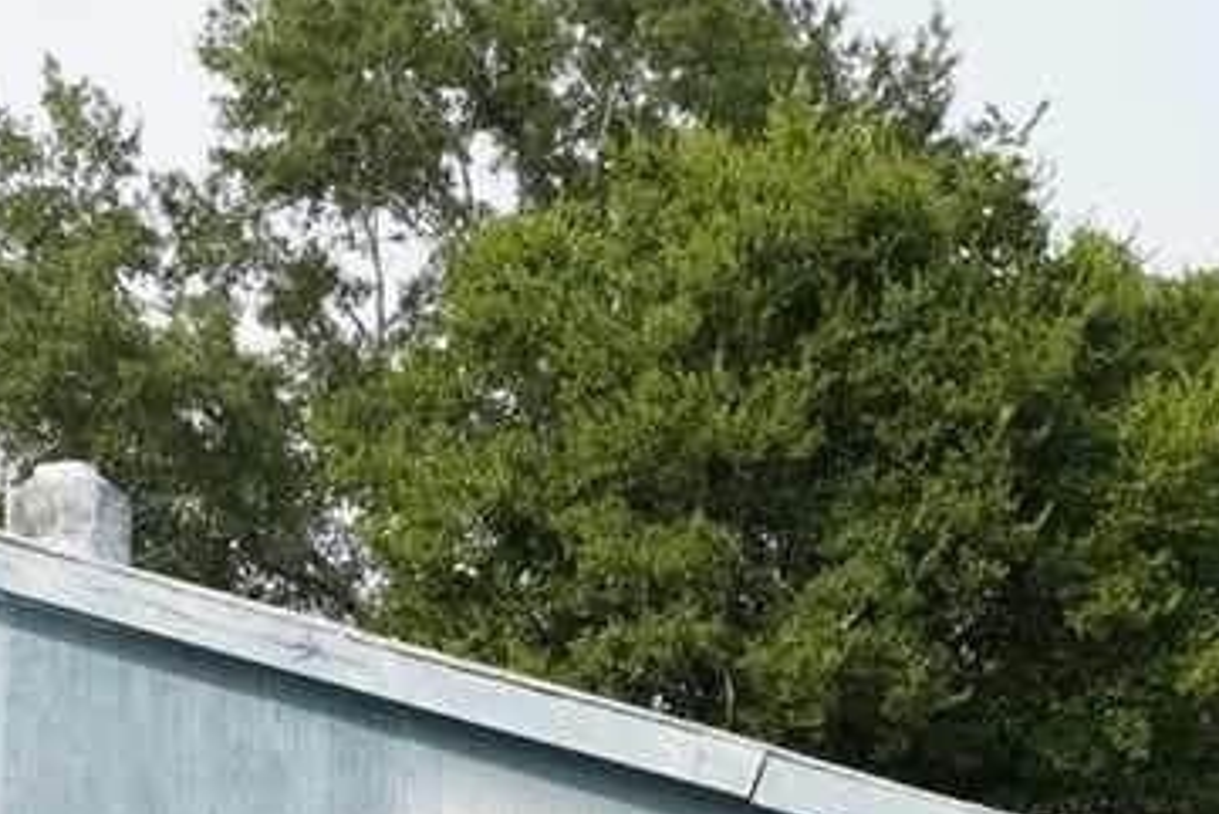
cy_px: 1164
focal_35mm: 124
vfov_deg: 10.7
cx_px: -152
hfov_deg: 16.0
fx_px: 4200
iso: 100
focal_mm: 35
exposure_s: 1/125
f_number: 7.1
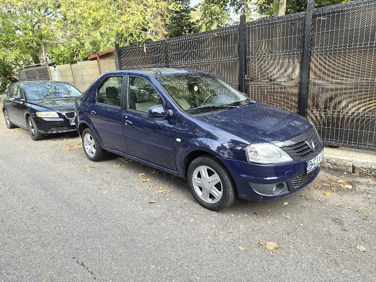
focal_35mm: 23
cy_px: 141
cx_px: 188
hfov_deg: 73.9
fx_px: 250
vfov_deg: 58.9
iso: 64
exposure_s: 1/370
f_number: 1.8
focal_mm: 5.4
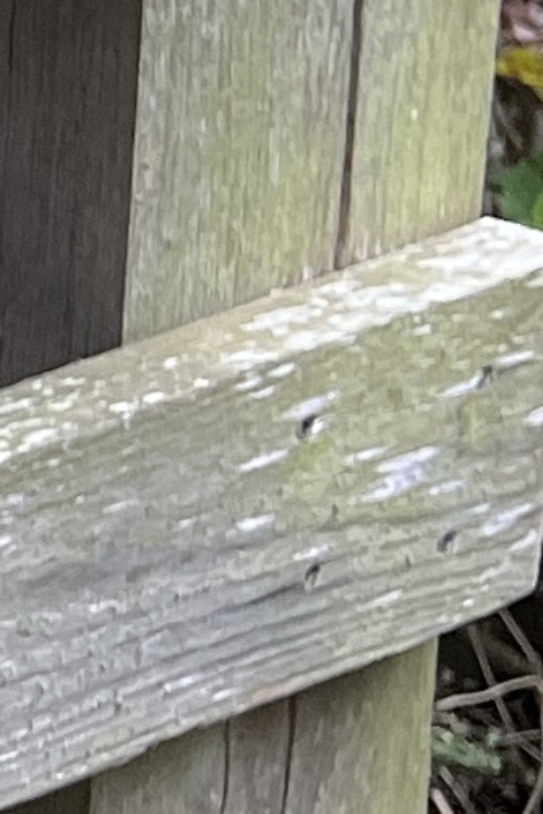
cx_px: -2243
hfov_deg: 5.0
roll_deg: +2.8
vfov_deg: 9.3
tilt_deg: -14.7
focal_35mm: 217
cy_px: -180
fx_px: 4906
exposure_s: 1/121
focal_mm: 5.1
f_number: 1.6
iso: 80
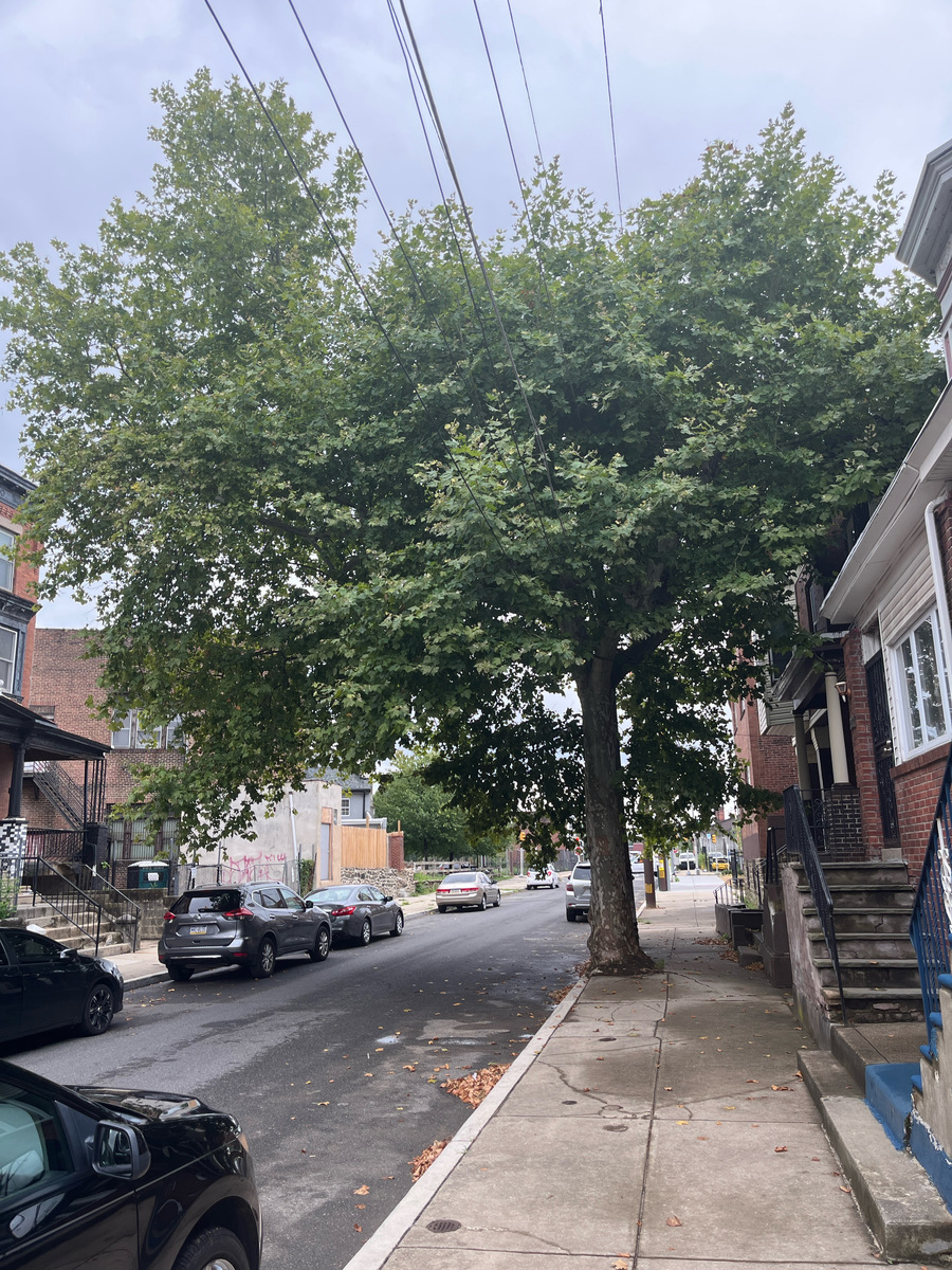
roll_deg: +4.3
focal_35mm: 26
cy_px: 635
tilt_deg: +12.1
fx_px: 953
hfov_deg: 53.1
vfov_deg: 67.3
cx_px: 476
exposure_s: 1/577
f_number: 1.6
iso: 50
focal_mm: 5.1
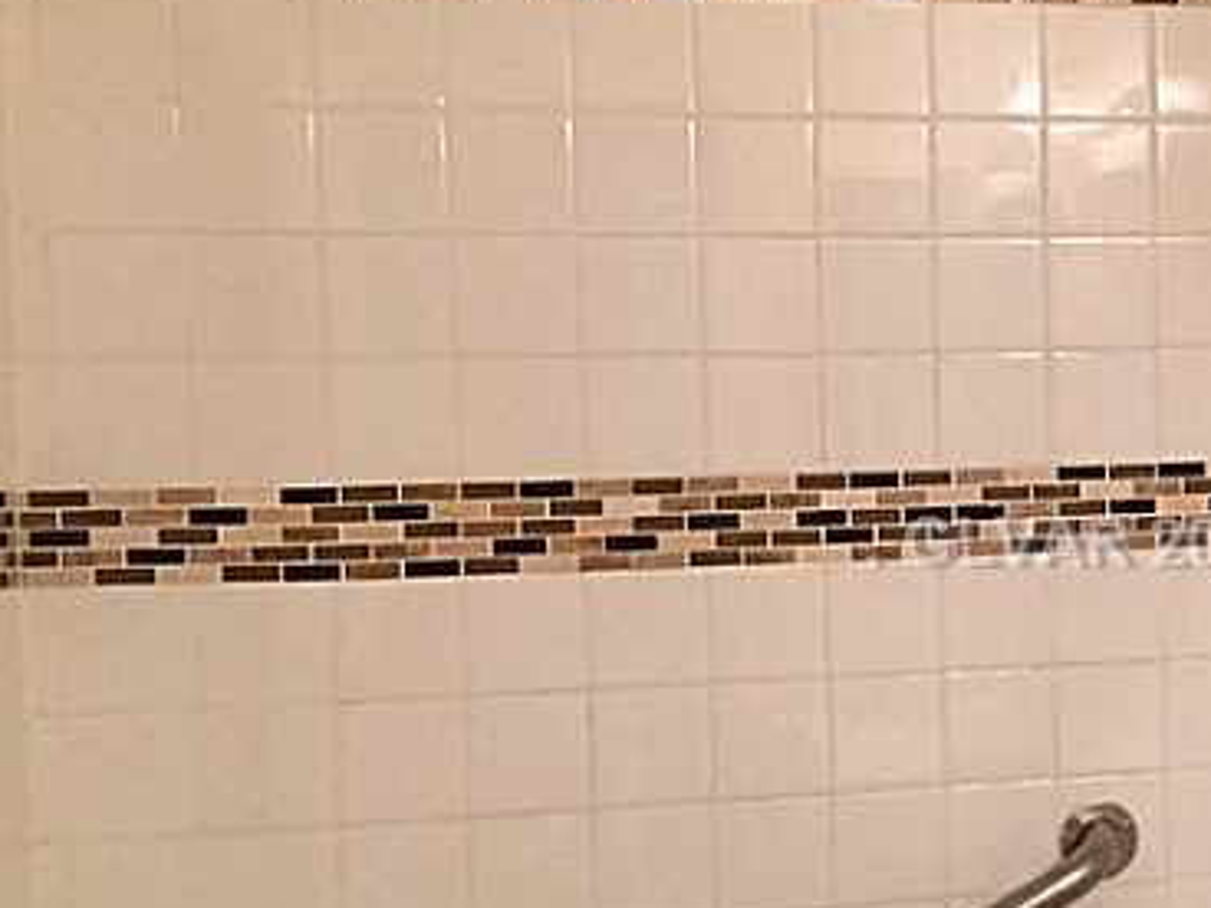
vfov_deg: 23.3
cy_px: 543
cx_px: 1102
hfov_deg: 29.4
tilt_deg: -3.0
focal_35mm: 63
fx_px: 2204
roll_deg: +0.8
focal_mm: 4.15
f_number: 2.2
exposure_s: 1/30
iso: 160
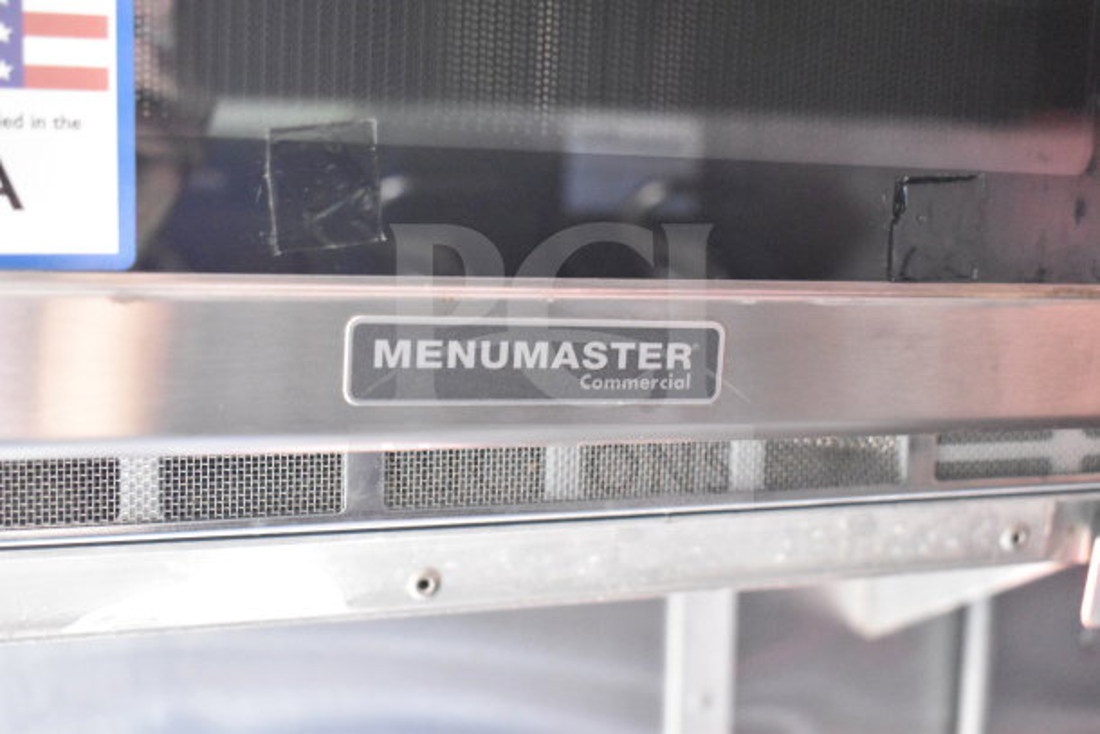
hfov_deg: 41.1
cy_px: 367
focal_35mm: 48
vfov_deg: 28.1
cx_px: 550
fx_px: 1467
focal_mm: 32
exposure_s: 1/50
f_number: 4.5
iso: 10000
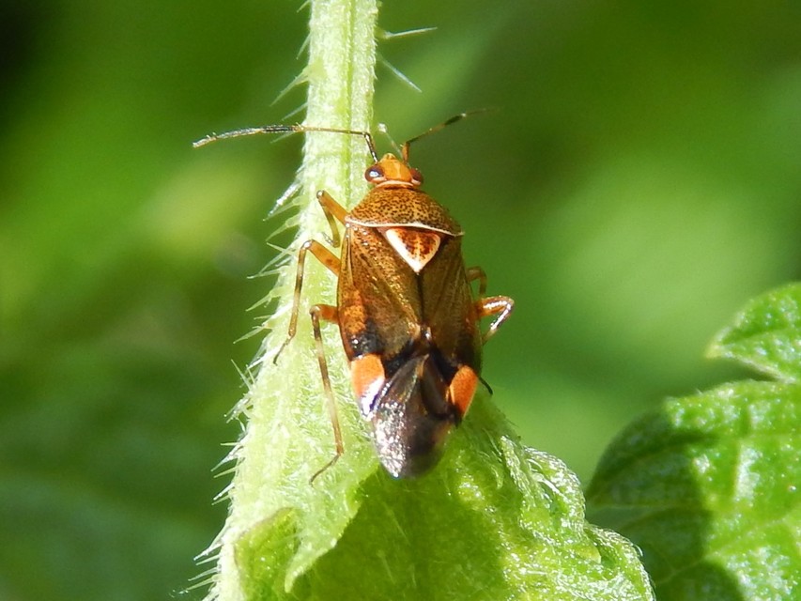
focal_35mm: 93
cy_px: 300
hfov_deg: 21.1
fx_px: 2152
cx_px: 400
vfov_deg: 15.9
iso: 125
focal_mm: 16.6
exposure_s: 1/320
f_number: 4.4
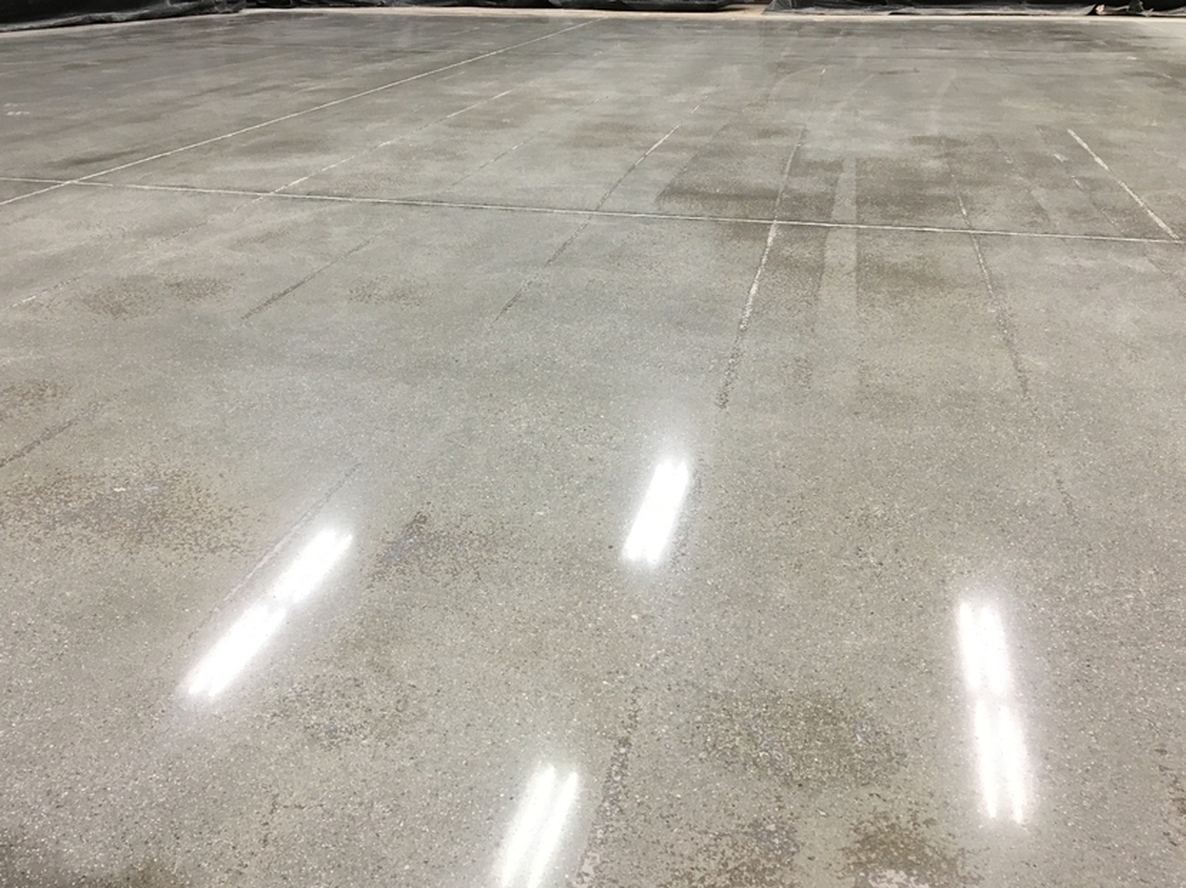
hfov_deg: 52.6
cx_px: 535
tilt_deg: -19.9
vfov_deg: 40.6
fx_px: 1199
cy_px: 383
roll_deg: -0.4
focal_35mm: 35
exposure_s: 1/30
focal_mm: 4.15
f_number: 2.2
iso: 80
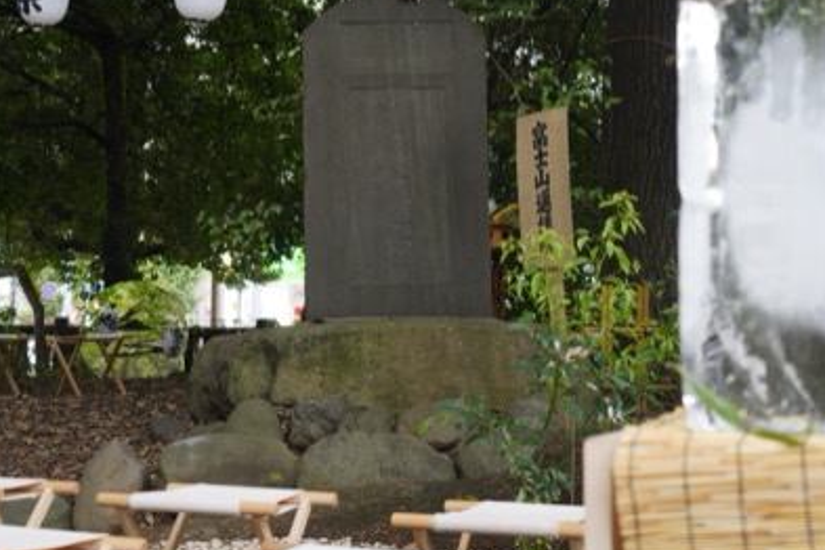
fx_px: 1604
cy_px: 120
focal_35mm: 70
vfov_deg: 19.3
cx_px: 428
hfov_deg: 28.8
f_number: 4
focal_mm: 43
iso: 200
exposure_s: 1/100
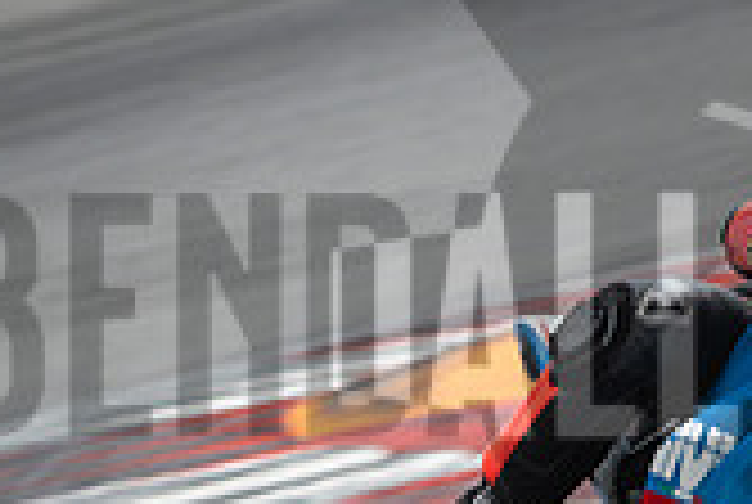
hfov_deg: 2.0
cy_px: 322
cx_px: 883
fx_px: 21742
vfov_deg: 1.3
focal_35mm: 1039
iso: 125
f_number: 4.5
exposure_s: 1/320
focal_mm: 200
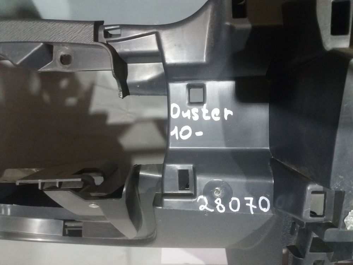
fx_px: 286
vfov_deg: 49.7
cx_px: 176
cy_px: 132
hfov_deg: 63.4
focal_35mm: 28
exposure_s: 1/17
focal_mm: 3.7
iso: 320
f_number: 1.9
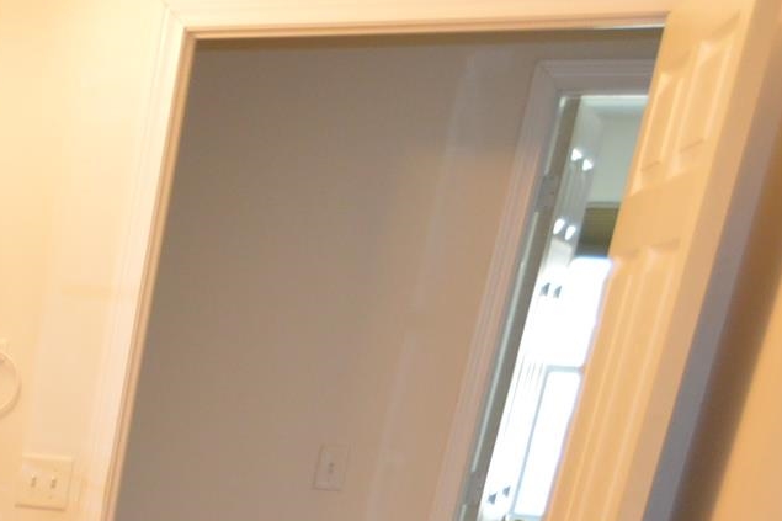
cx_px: -490
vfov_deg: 16.2
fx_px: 1542
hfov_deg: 21.9
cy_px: 935
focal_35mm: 71
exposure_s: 1/60
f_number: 3.5
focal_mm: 10
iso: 400
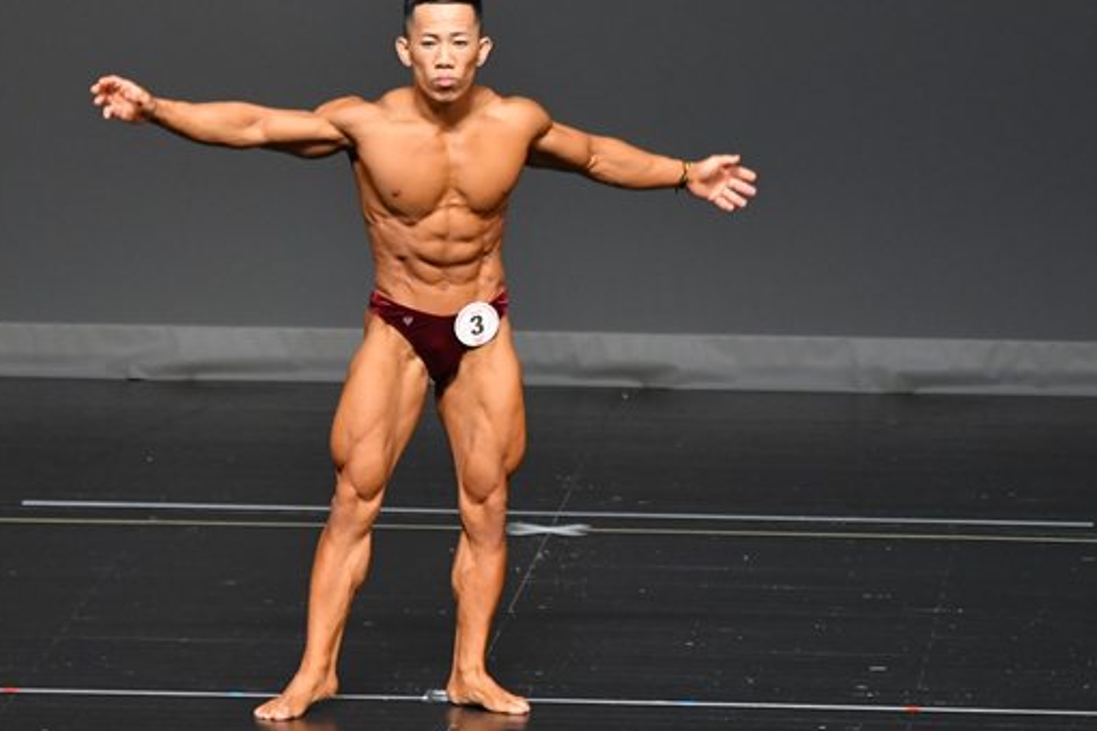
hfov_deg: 5.0
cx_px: 543
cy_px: 331
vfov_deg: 3.4
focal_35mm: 410
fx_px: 12493
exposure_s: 1/400
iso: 2500
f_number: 5.6
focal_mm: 180
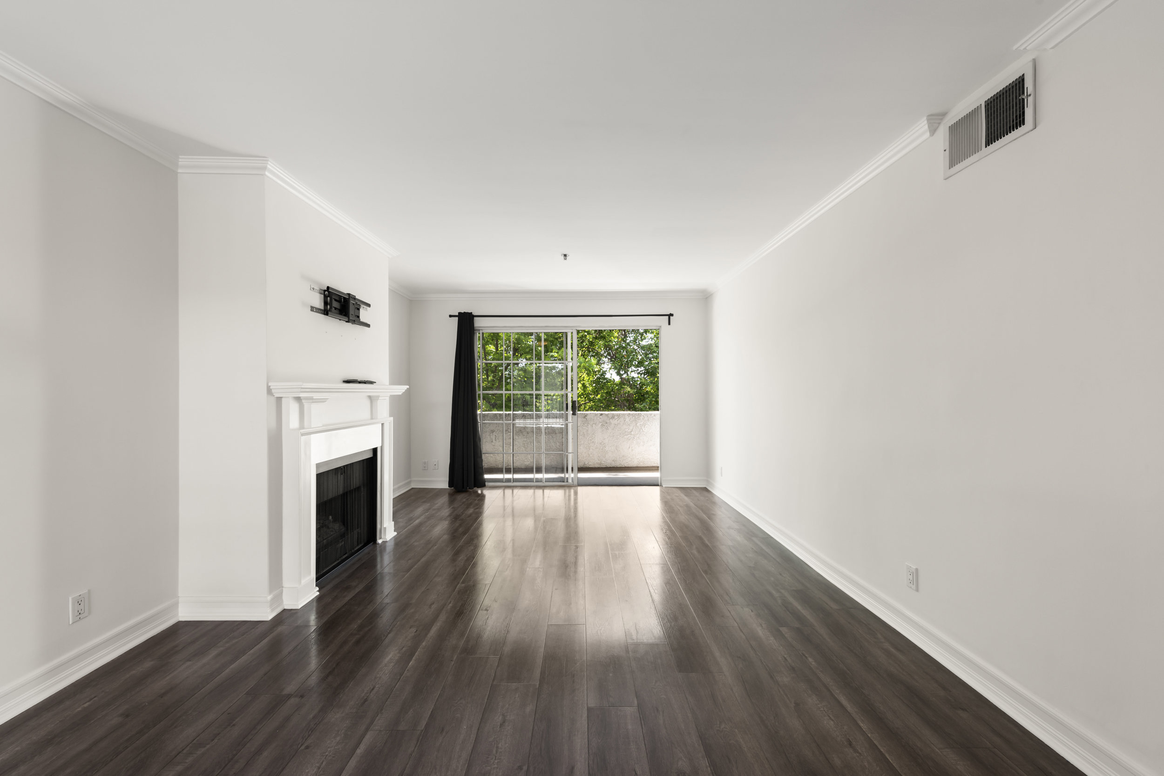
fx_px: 453
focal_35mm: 14
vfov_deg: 81.2
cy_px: 388
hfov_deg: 104.2
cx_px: 582
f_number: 9.5
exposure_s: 1/4
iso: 200
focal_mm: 14
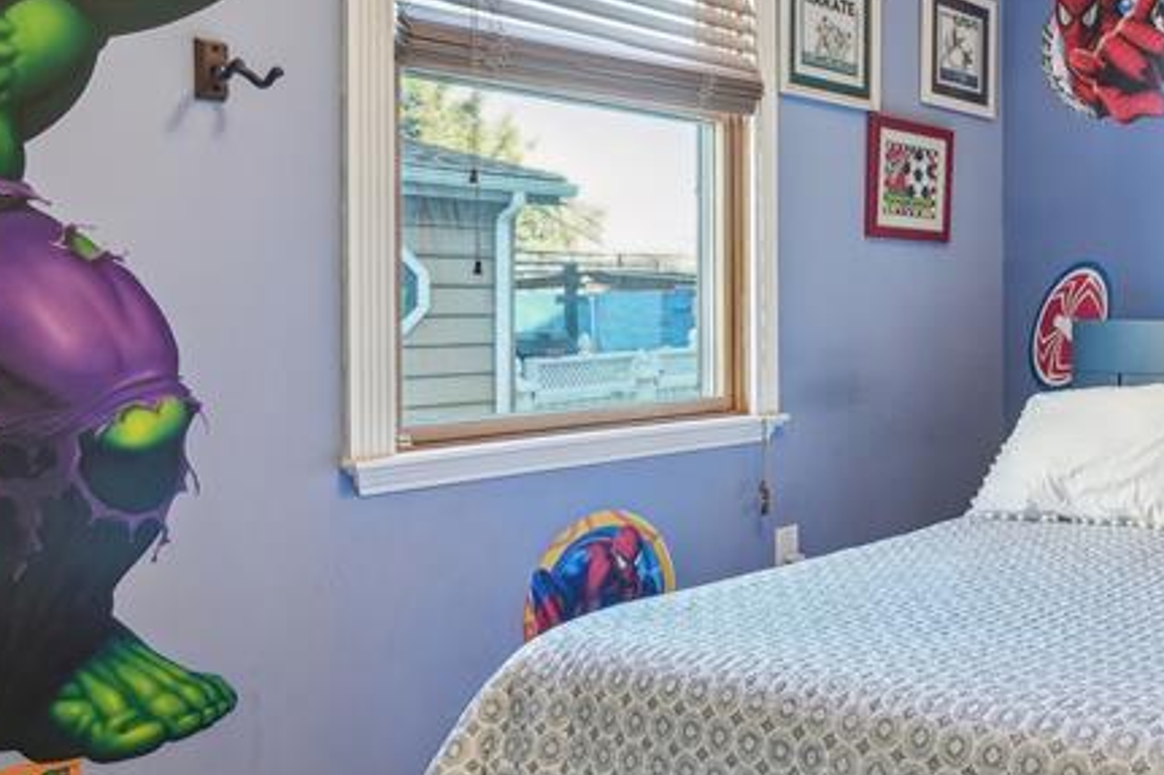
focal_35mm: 38
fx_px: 1228
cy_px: 383
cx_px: 1086
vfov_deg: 35.0
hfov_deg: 45.1
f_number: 8
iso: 400
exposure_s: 1/8
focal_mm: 16
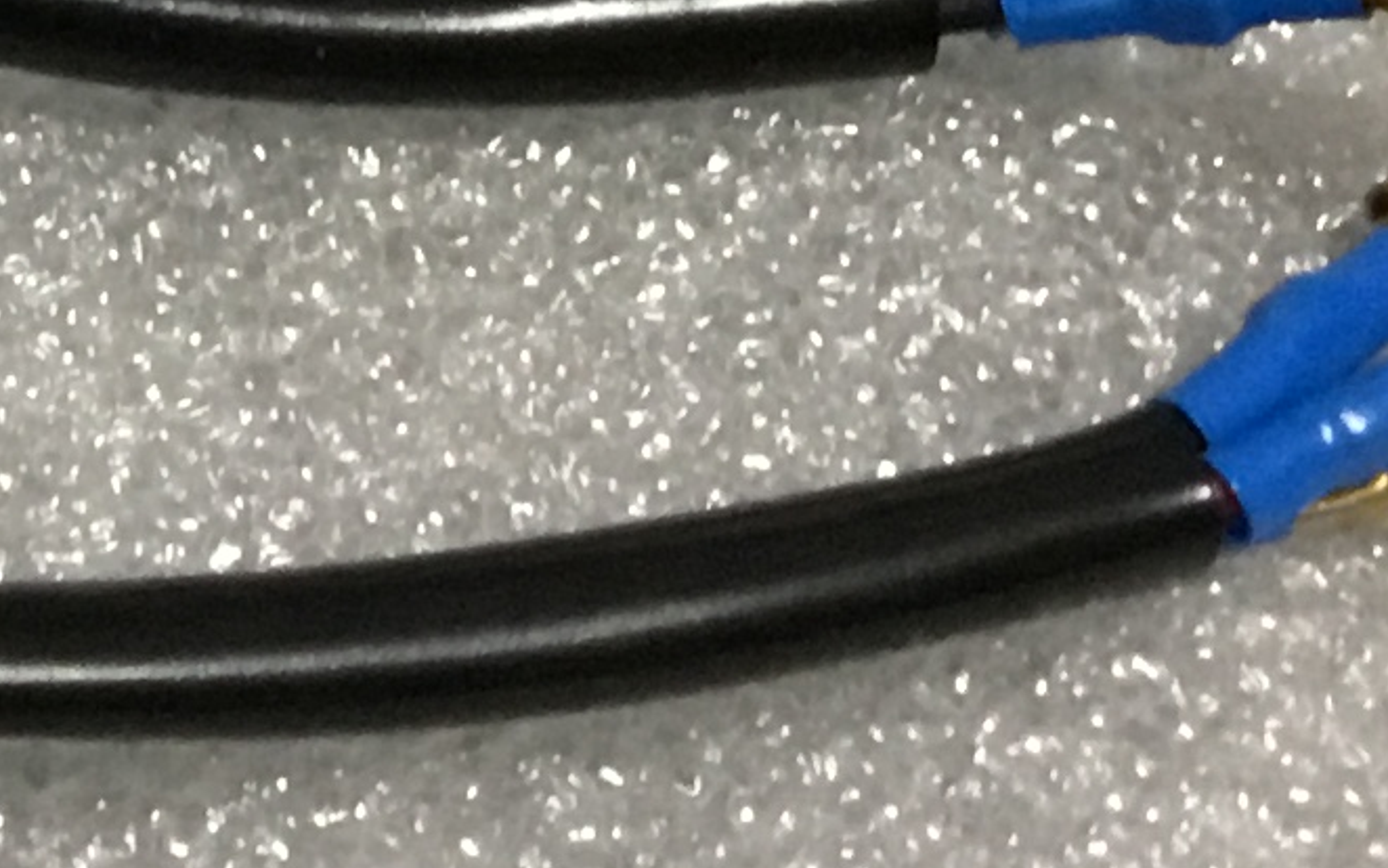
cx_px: -826
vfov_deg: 7.4
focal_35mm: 162
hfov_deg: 12.2
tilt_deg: -60.1
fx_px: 6129
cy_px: -1478
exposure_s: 1/33
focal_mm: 3.3
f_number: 2.4
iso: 160
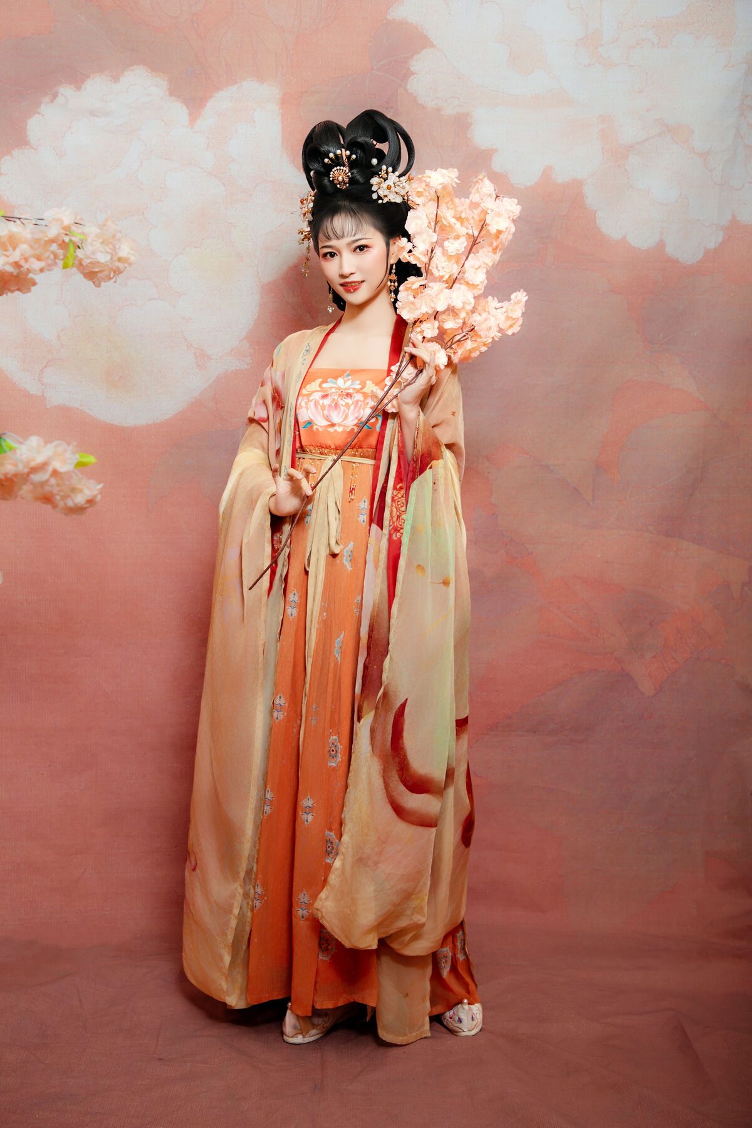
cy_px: 564
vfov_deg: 40.3
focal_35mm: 49
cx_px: 376
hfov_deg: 27.5
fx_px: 1535
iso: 100
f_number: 5
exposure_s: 1/160
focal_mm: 50
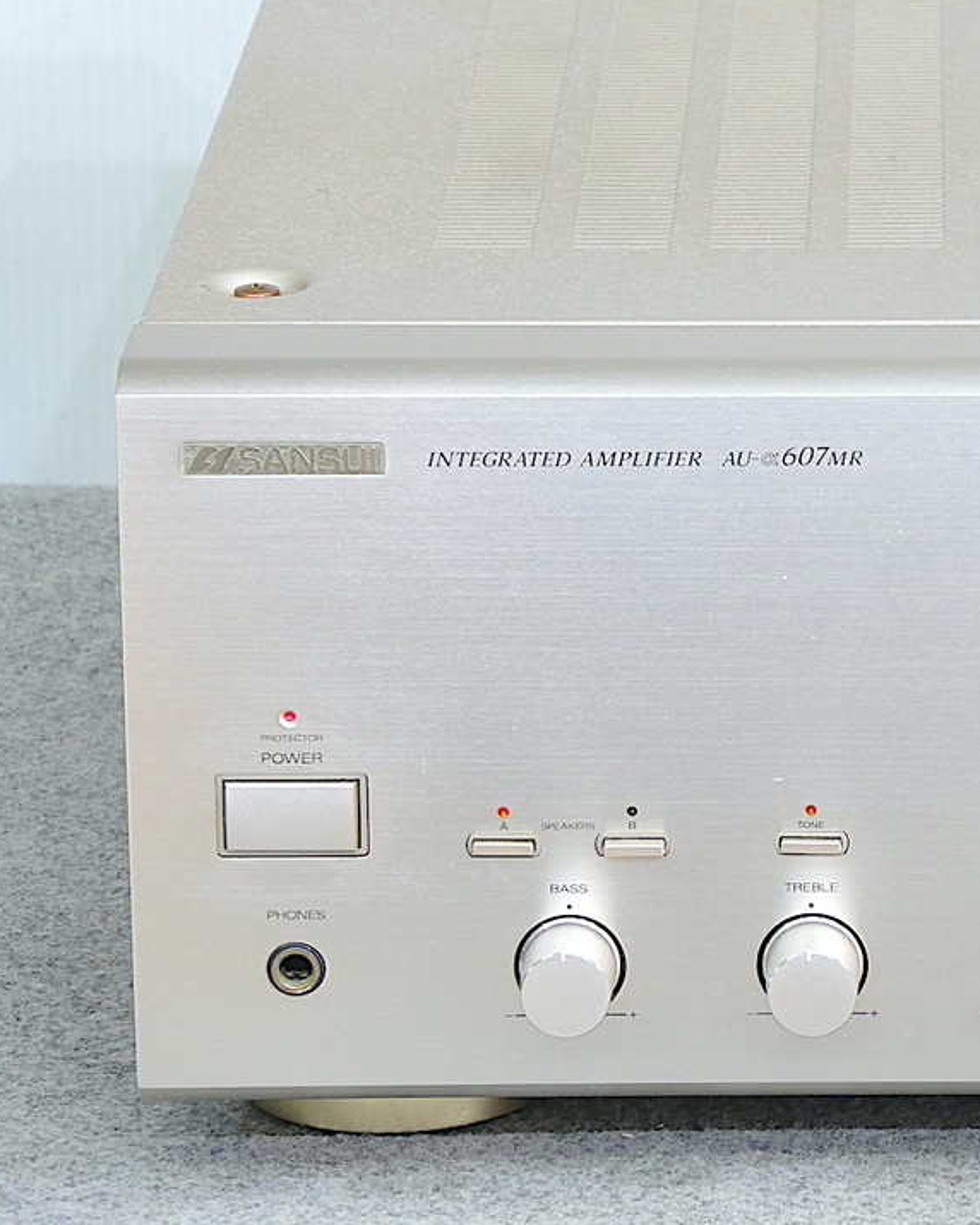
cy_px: 612
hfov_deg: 7.8
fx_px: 7179
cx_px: 800
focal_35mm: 198
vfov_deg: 9.8
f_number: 5.4
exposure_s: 1/8
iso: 200
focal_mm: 27.1
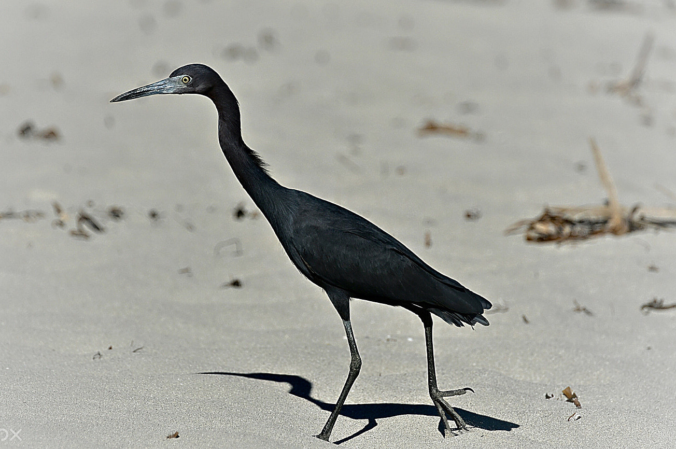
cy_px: 233
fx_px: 13803
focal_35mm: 736
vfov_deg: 1.9
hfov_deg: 2.8
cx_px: 308
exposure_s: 1/6400
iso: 100
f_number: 5.6
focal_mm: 400
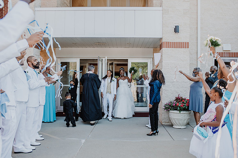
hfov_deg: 51.0
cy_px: 79
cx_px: 120
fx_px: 250
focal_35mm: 38
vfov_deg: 35.3
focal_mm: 35
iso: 500
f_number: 3.2
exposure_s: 1/1250
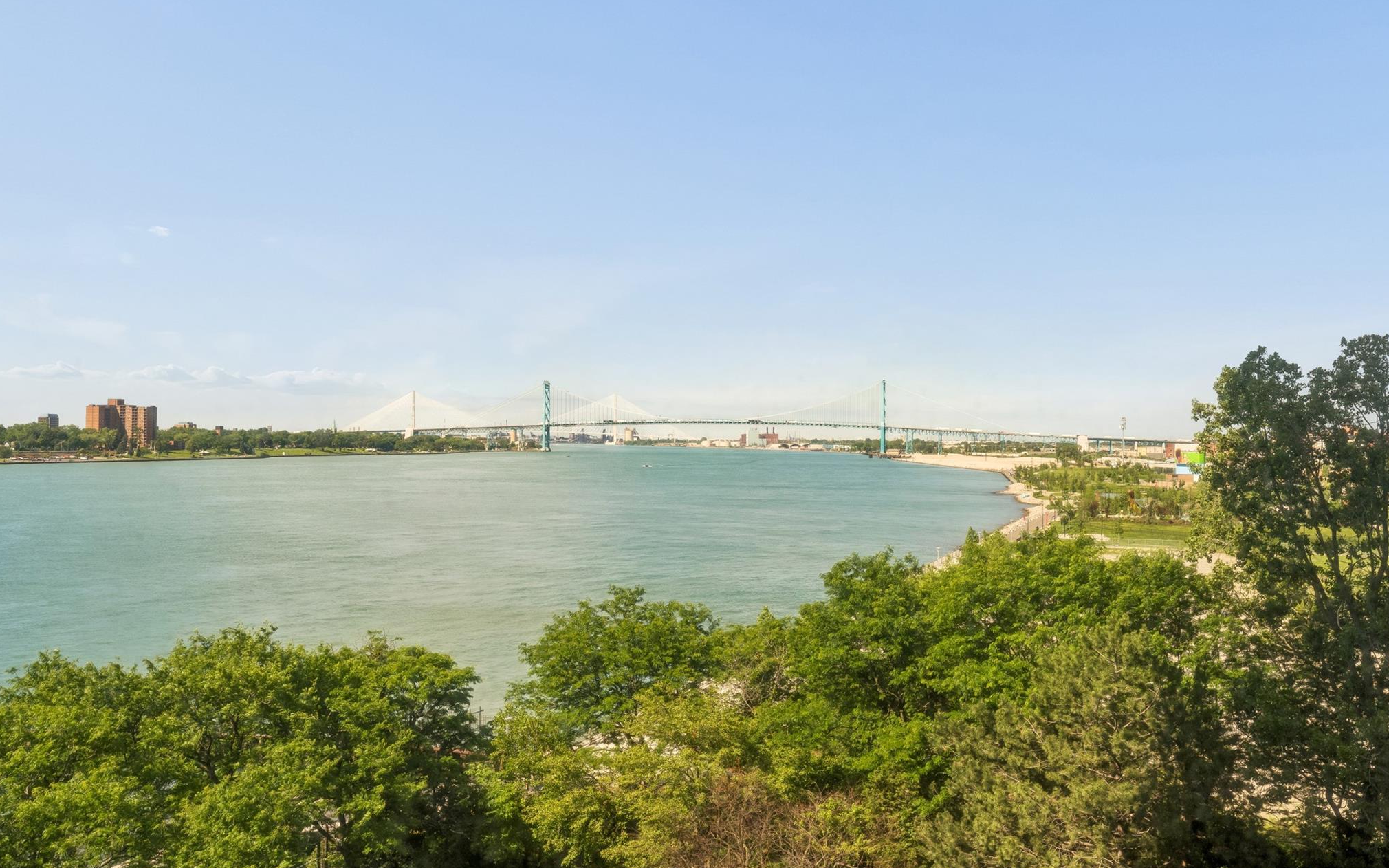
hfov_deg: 61.2
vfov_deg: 40.6
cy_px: 432
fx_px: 1173
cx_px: 690
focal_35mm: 31
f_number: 14
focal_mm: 30
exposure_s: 1/200
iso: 400
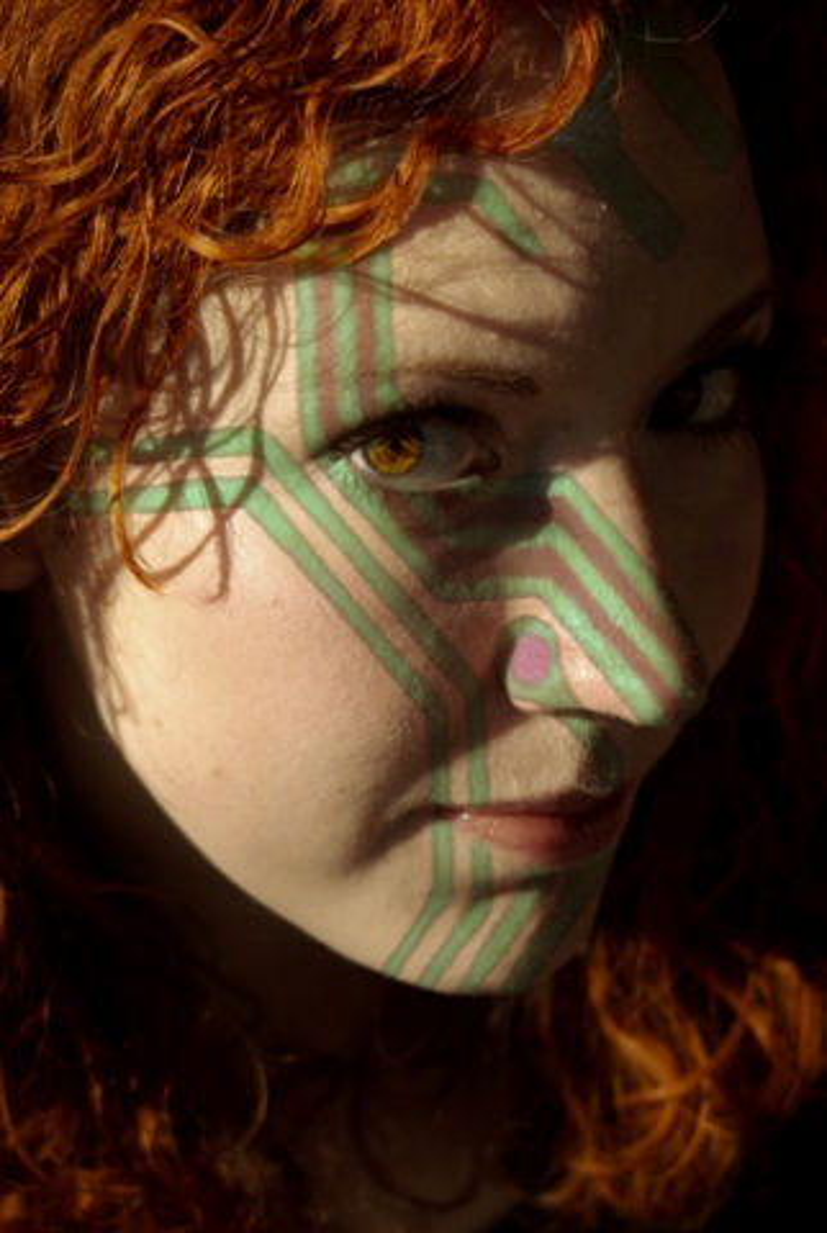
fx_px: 2058
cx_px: 414
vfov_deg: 33.3
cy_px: 616
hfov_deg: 22.7
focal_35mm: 60
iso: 100
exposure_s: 1/750
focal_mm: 40
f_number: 4
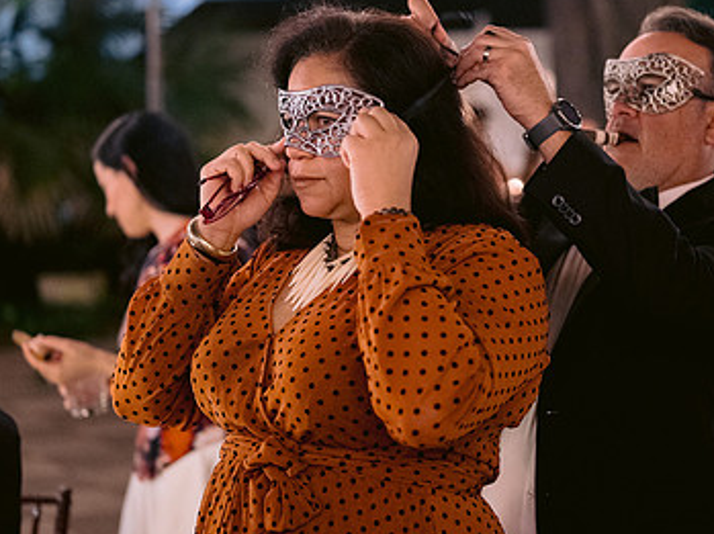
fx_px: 1648
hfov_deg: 24.4
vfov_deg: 18.4
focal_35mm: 80
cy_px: 251
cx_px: 395
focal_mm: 50
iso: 2000
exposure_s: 1/40
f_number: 1.8
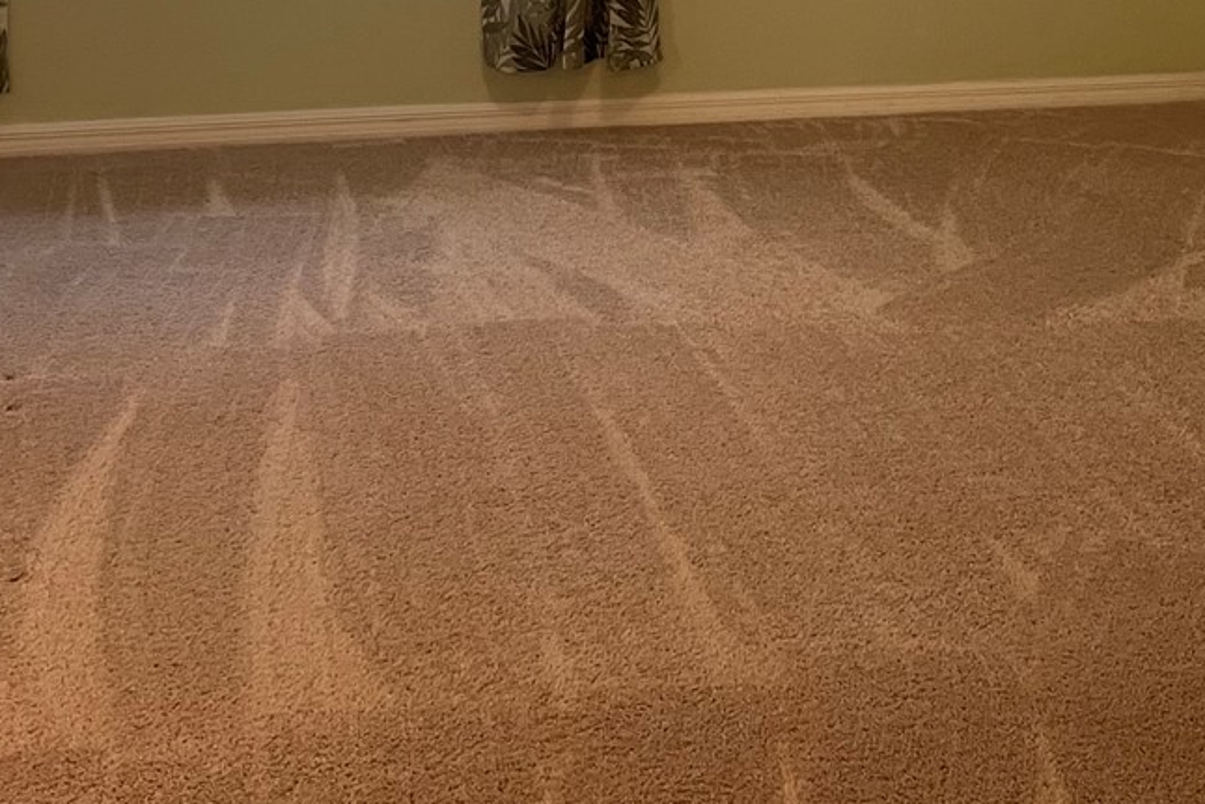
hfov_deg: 30.0
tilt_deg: -5.8
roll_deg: -1.8
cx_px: 666
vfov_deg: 19.1
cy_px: -170
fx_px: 2243
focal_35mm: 67
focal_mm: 4.2
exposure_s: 1/60
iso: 125
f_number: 1.6
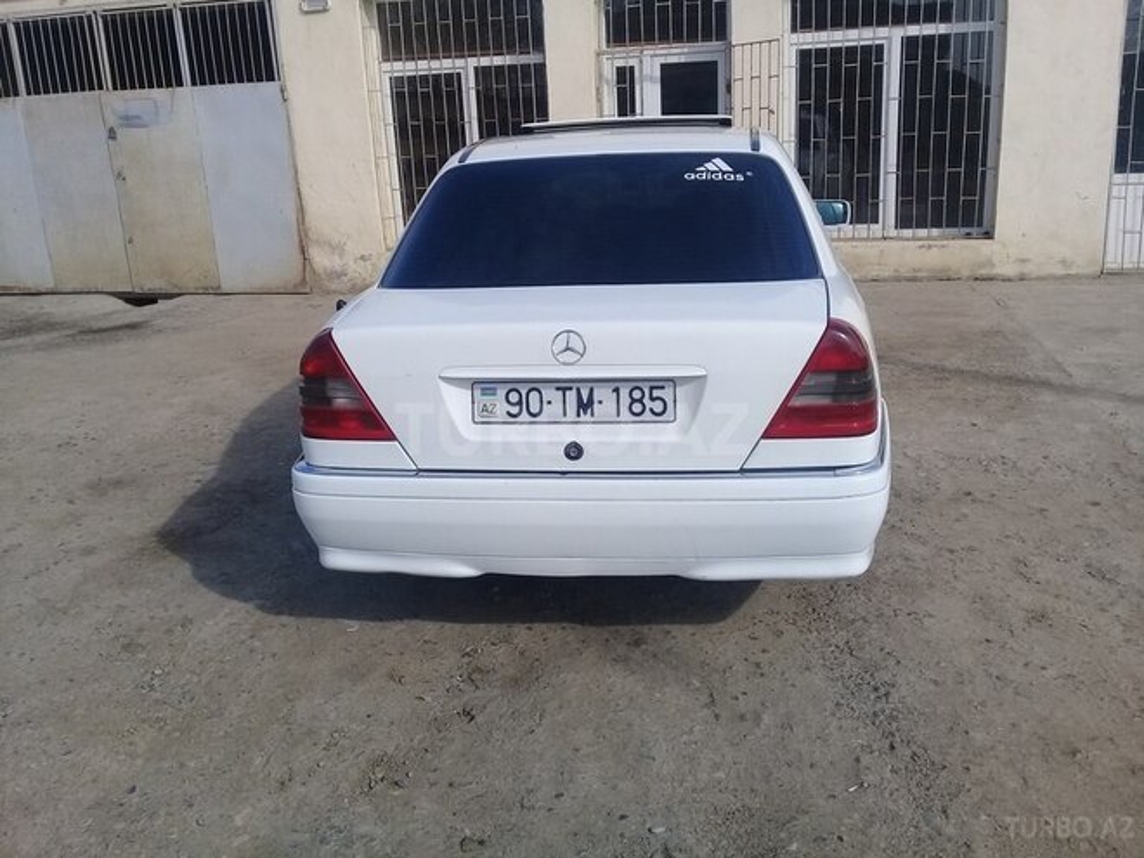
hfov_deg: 58.4
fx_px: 1024
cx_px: 572
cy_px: 429
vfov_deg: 45.4
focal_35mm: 31
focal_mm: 3.3
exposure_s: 1/1302
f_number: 2.2
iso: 50
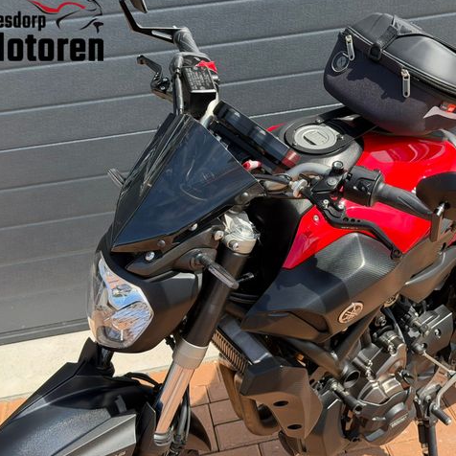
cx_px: 287
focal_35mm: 57
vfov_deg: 30.0
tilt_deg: -23.8
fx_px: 850
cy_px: 227
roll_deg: +5.4
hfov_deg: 29.9
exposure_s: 1/1575
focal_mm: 6.76
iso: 100
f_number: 1.78
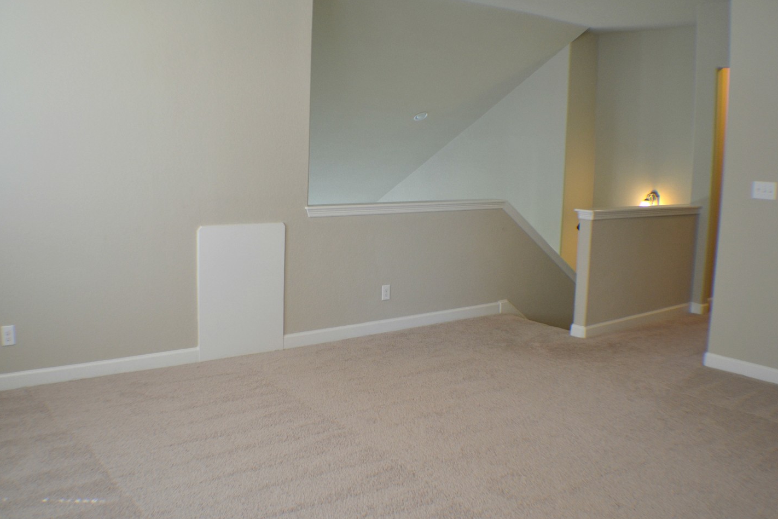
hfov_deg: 47.4
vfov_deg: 32.6
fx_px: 886
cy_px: 241
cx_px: 353
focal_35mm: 41
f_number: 4
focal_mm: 24
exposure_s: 1/60
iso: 400
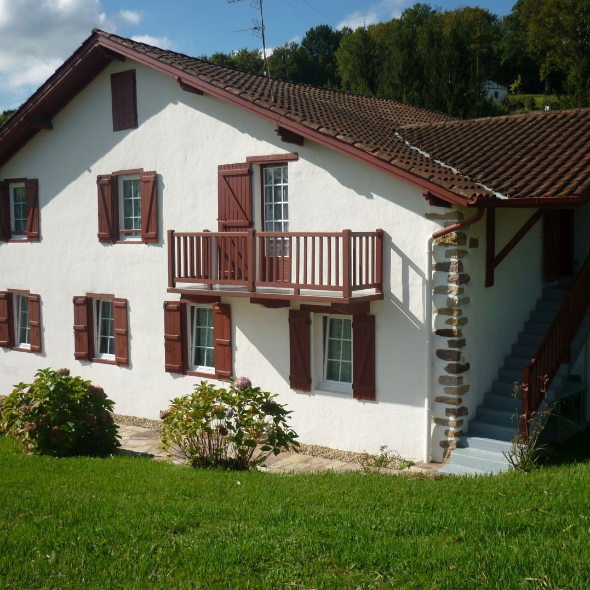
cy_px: 295
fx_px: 752
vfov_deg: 42.8
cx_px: 319
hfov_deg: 42.8
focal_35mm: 39
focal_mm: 5.5
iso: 80
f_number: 8
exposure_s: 1/250
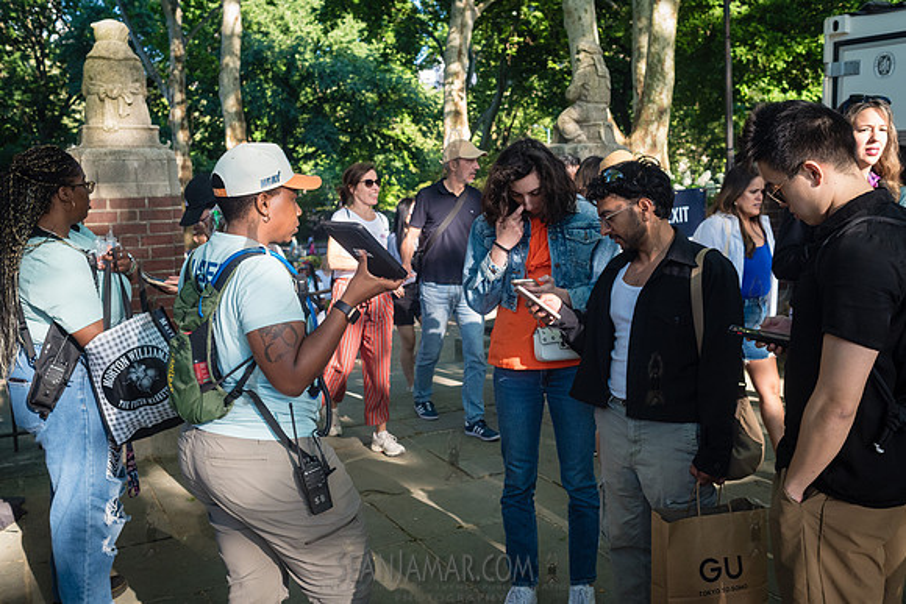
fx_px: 881
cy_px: 302
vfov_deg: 37.9
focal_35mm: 35
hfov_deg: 54.4
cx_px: 453
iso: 1250
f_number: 5.6
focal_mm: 35
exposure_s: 1/640
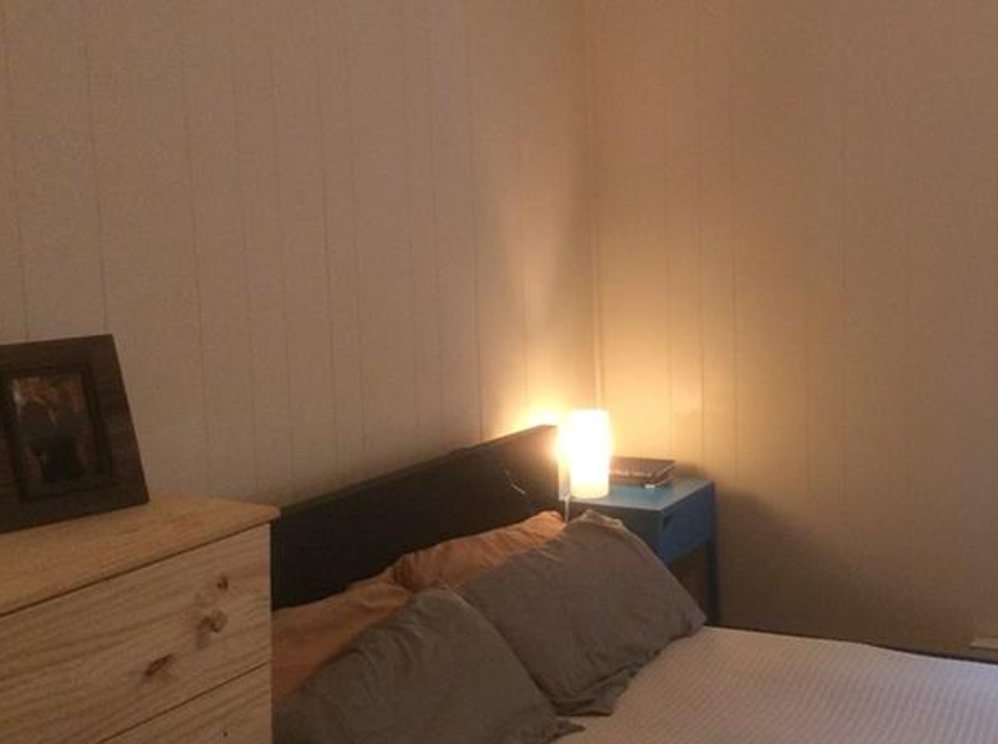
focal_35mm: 54
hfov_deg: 35.3
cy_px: 343
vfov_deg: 26.9
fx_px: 1554
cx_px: 651
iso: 125
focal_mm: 3.3
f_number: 2.4
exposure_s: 1/24
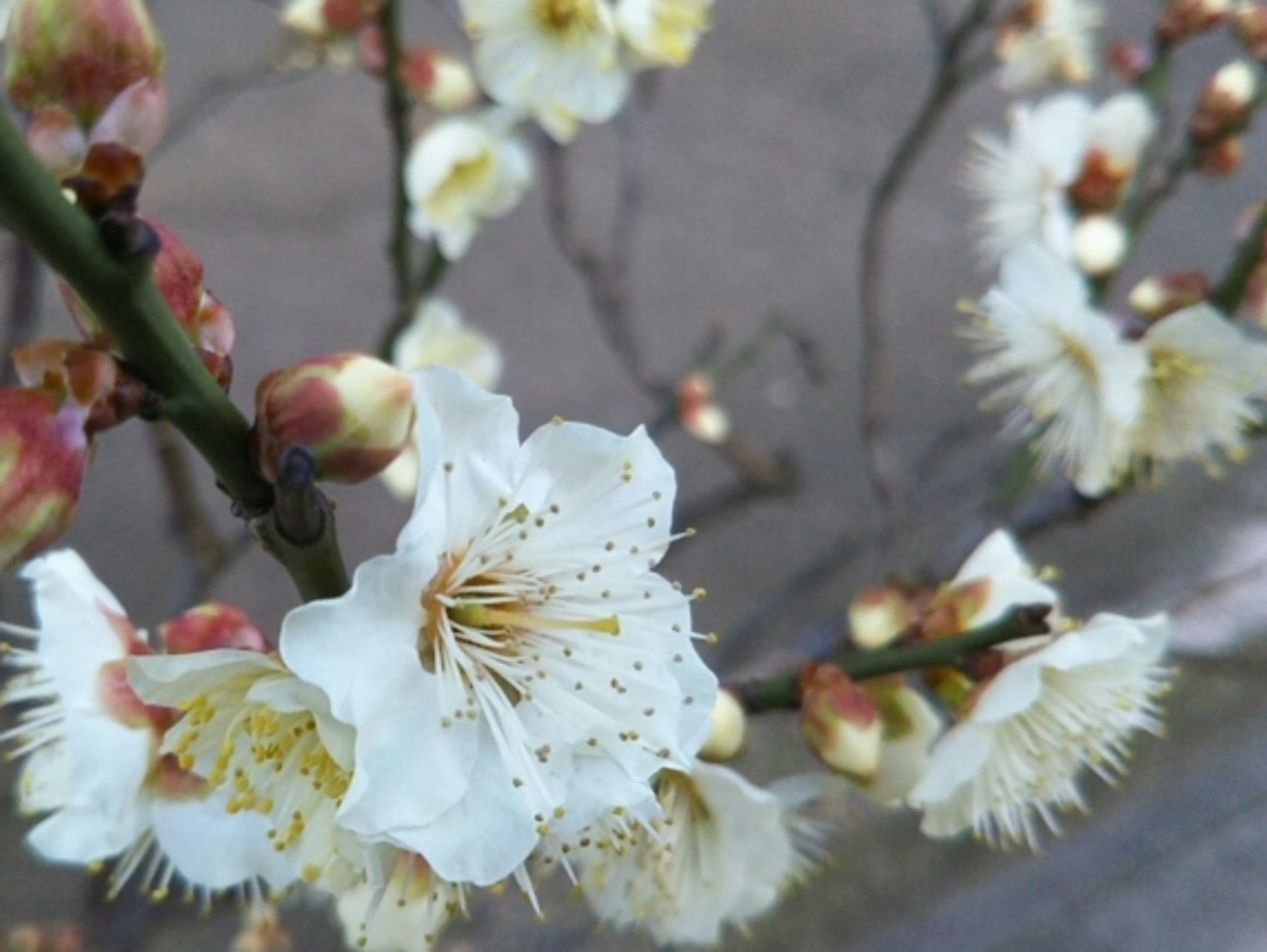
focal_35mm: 42
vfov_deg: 34.4
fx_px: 1538
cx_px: 479
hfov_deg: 44.4
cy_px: 462
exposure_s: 1/120
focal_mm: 4
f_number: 2.2
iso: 100
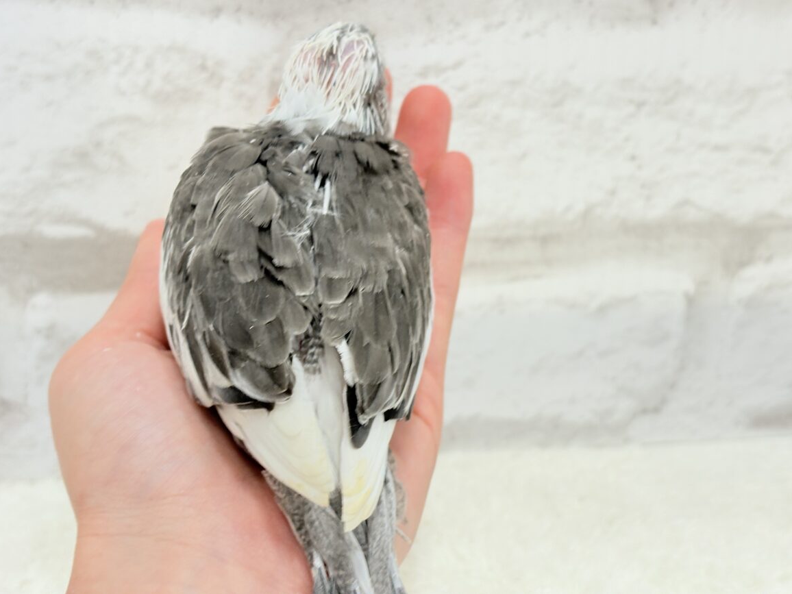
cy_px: 286
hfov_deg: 35.5
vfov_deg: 27.0
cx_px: 386
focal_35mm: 54
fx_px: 1235
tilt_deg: -16.6
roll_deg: -0.6
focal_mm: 5.96
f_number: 1.6
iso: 40
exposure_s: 1/50
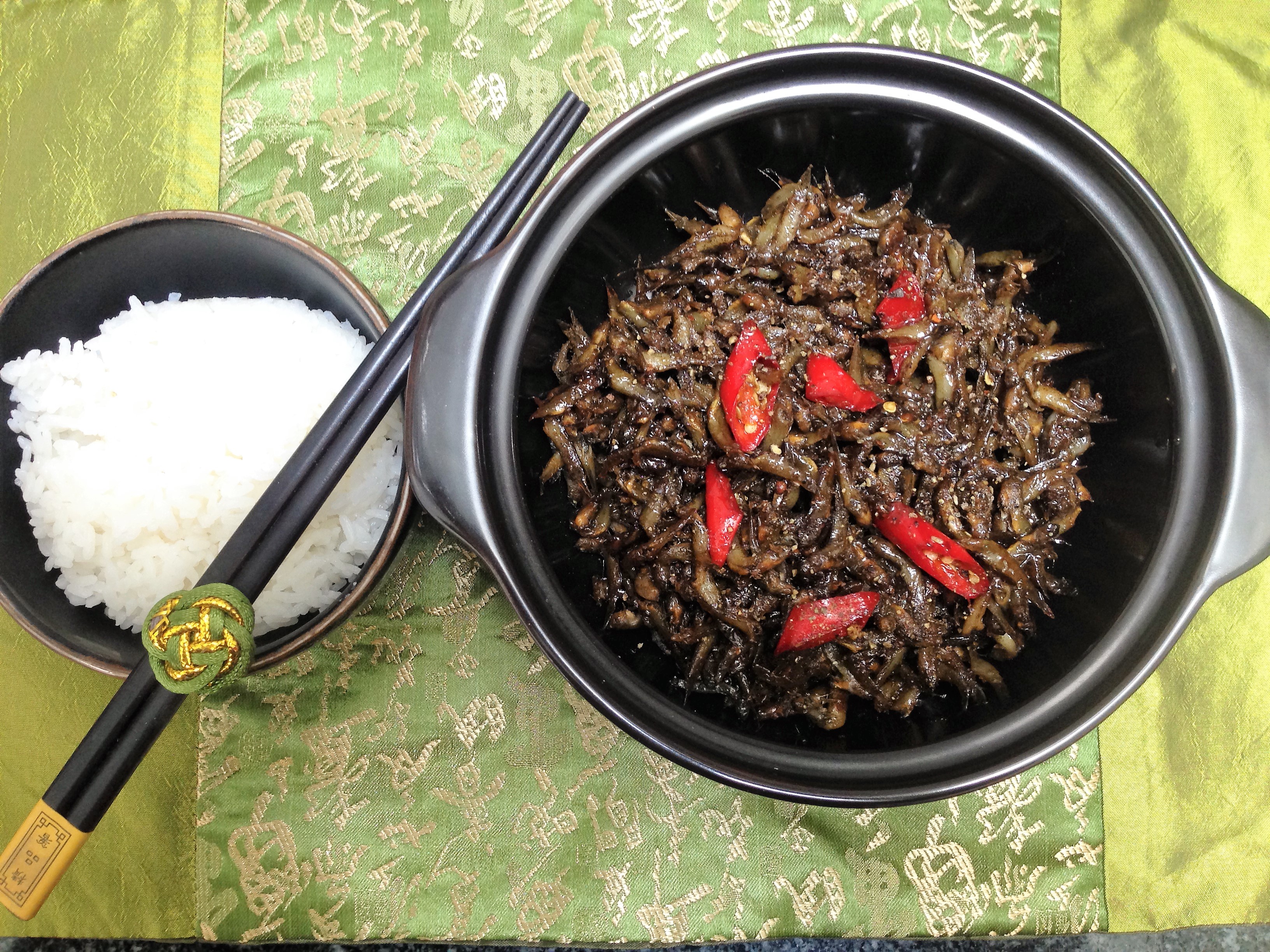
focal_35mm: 33
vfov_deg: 42.9
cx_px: 635
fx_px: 1211
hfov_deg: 55.4
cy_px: 476
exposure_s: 1/20
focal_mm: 4.12
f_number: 2.4
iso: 80
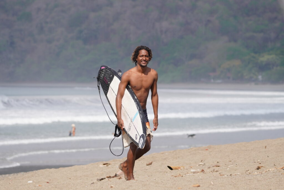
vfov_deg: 4.6
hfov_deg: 6.9
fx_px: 2367
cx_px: 142
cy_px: 95
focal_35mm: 300
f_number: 6.3
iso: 250
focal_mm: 200
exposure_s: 1/1250
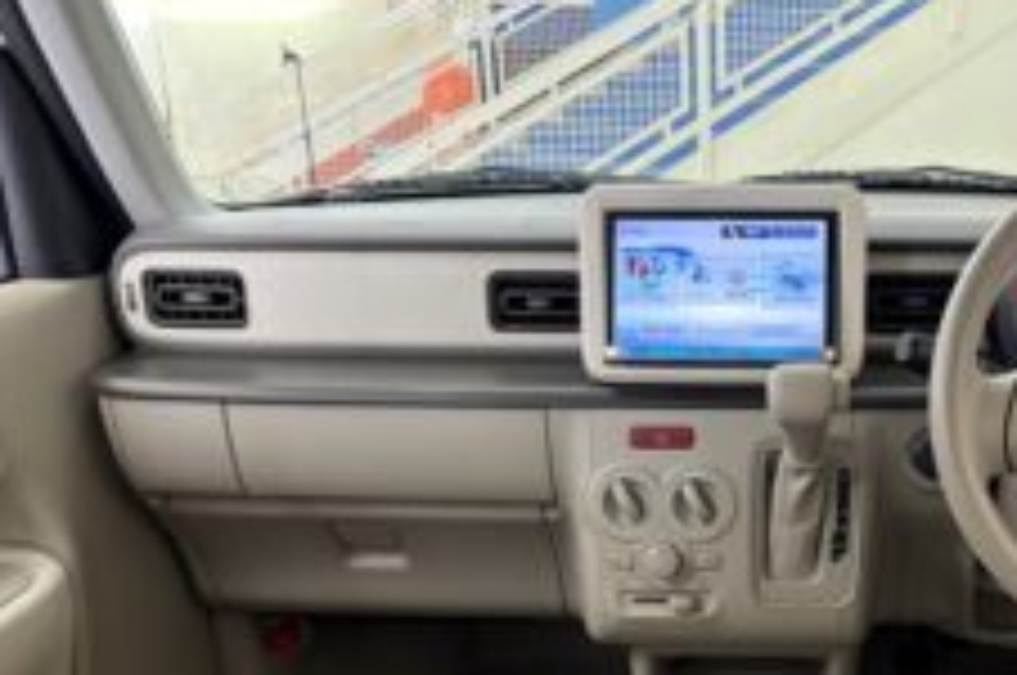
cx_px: 742
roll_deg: +1.3
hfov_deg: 45.1
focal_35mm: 42
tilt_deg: -20.6
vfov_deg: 30.9
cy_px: 551
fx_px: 1185
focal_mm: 5.96
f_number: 1.6
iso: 320
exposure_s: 1/50
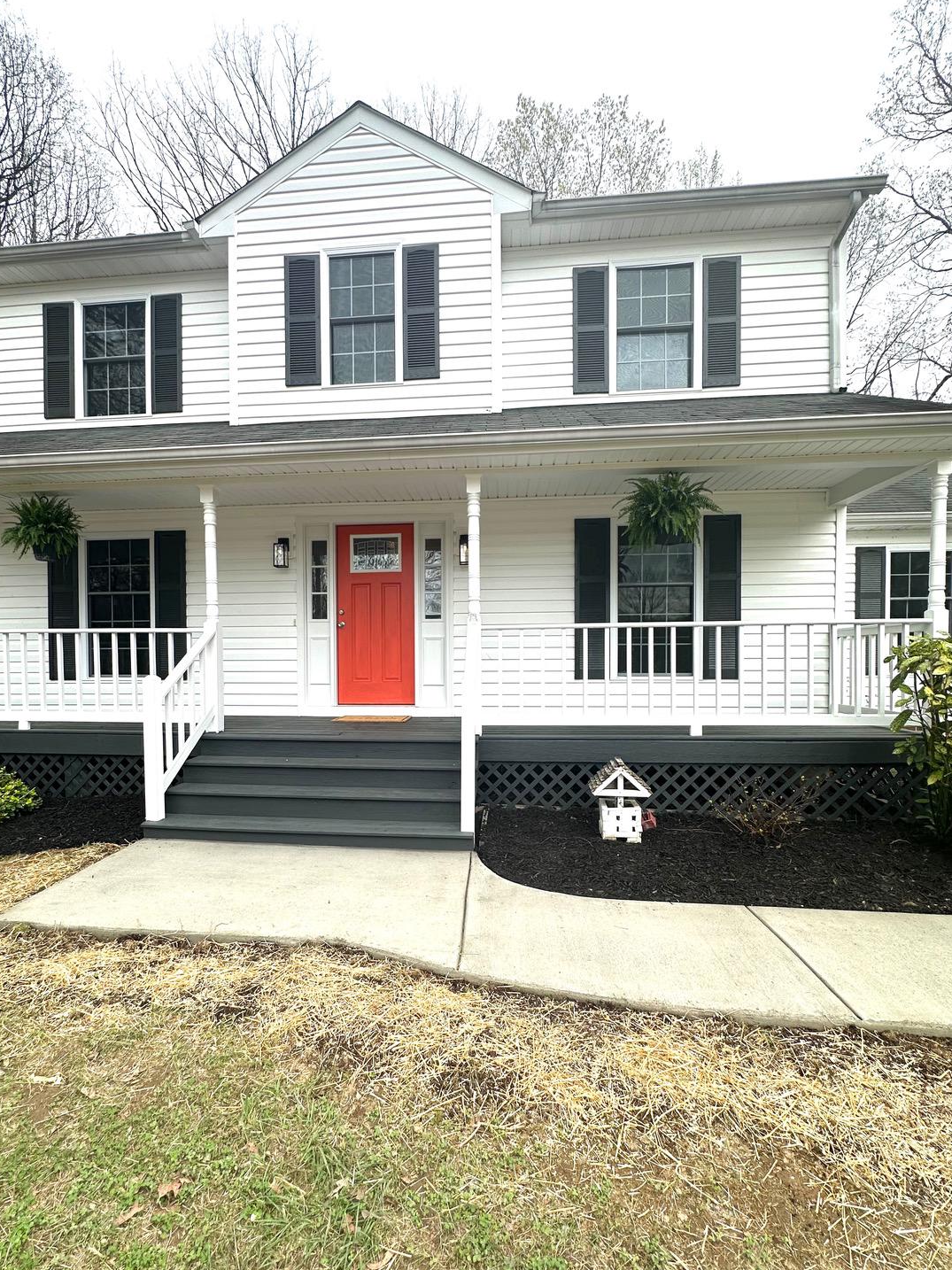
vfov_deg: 98.0
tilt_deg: -1.8
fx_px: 550
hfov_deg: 81.6
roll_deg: -0.9
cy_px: 676
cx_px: 445
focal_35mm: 15
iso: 40
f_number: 2.2
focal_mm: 2.22
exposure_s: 1/622
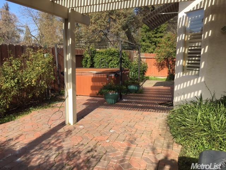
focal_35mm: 29
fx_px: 189
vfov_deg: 48.2
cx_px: 113
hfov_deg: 61.7
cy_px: 85
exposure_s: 1/693
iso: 25
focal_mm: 4.15
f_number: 2.2
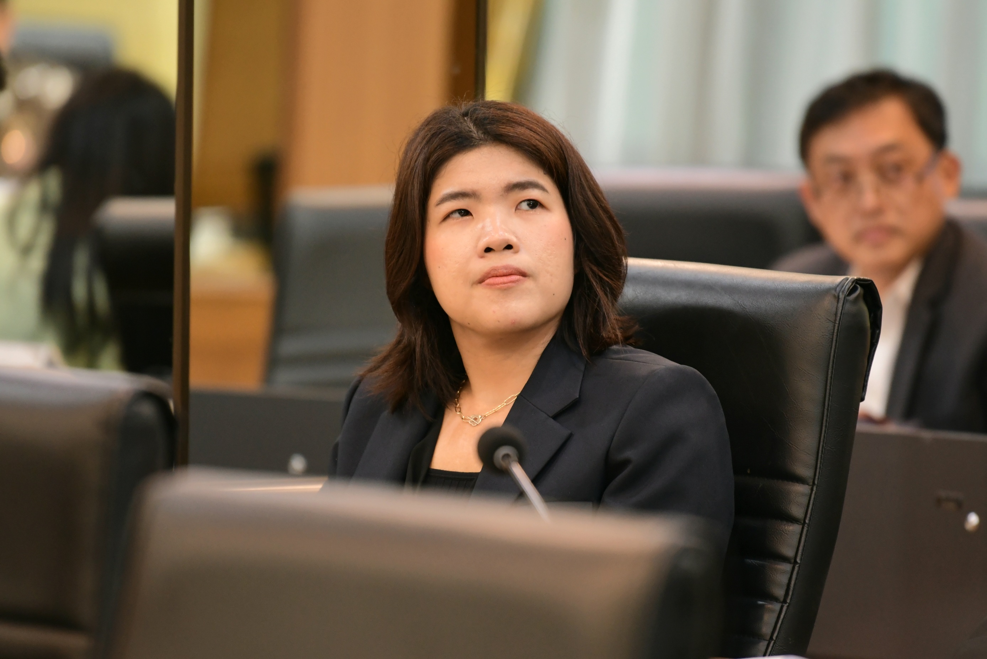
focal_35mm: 200
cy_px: 330
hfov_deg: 10.3
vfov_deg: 6.9
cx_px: 494
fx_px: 5484
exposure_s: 1/125
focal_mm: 200
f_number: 2.8
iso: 1600
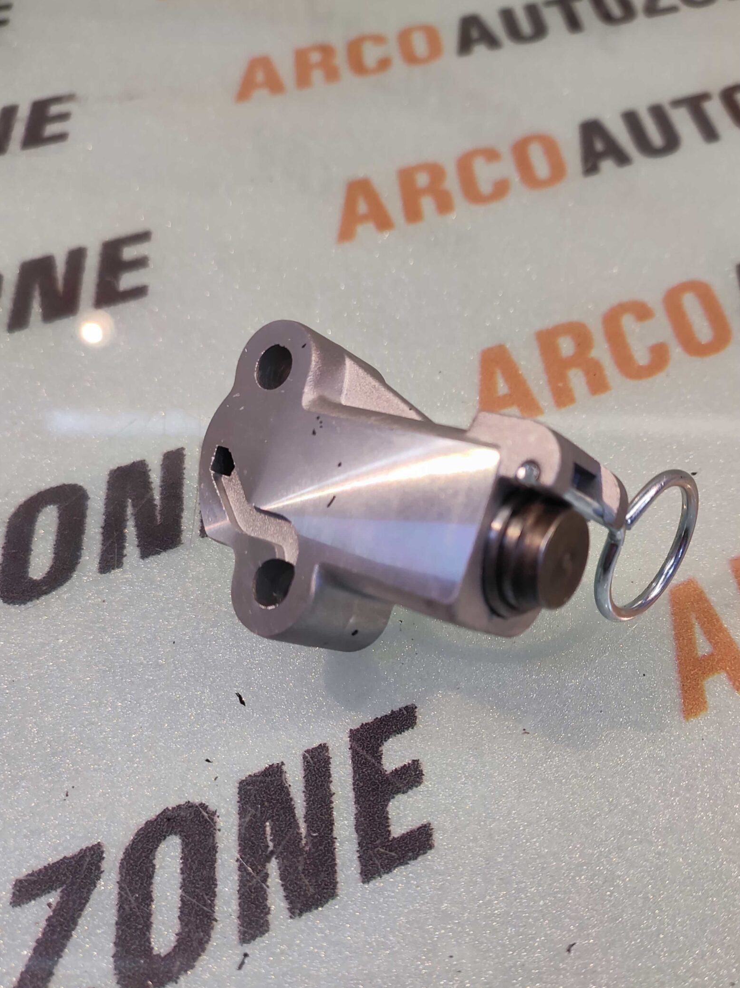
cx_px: 426
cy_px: 564
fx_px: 599
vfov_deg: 78.6
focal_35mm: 21
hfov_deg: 63.1
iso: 92
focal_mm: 4.74
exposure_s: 1/33
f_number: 1.79
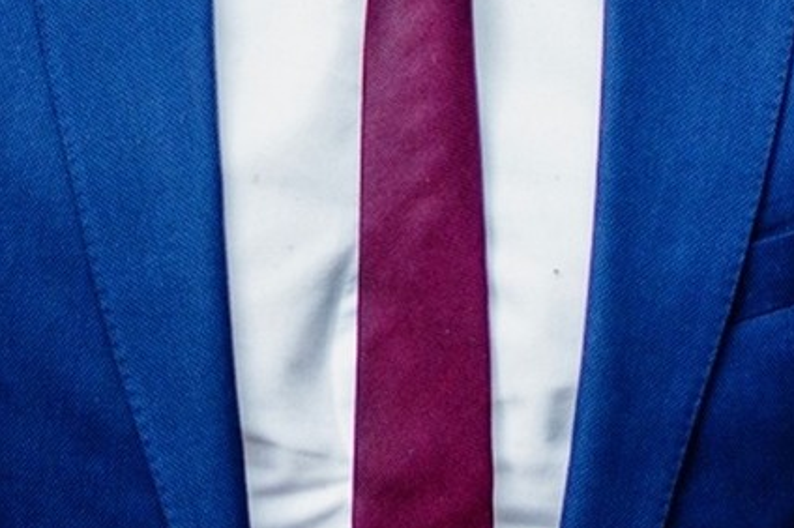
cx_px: 925
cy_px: -283
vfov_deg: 5.3
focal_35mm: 255
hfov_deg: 8.0
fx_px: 5620
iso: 800
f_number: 1.8
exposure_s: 1/1600
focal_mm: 50
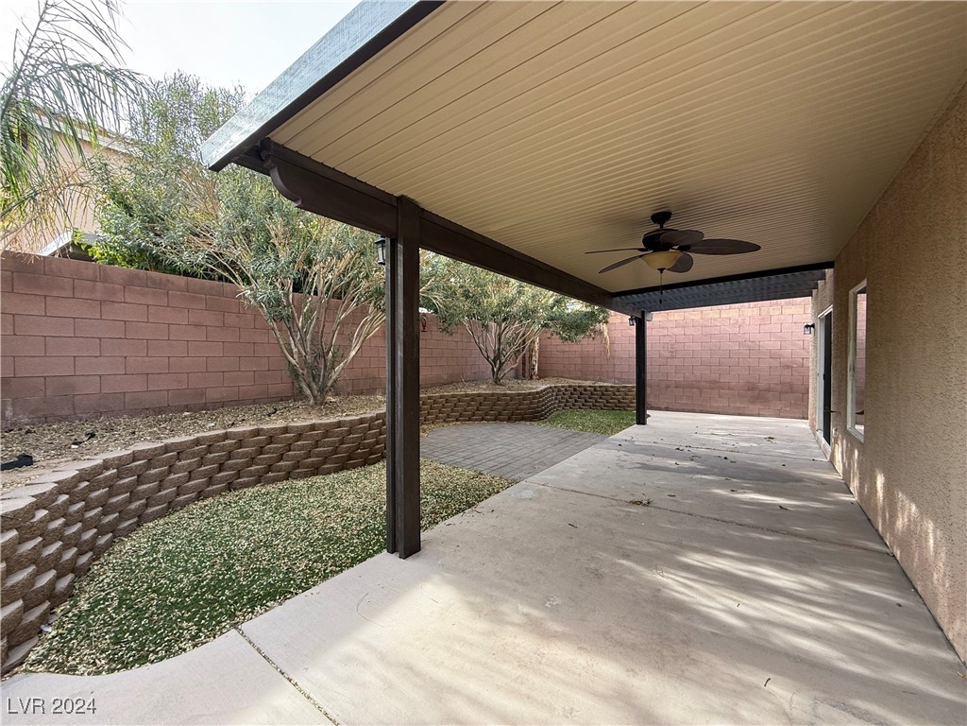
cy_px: 363
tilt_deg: -0.7
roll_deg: +0.1
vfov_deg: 85.7
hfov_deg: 102.1
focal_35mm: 14
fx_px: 391
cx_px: 484
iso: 50
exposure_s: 1/149
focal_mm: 2.22
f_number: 2.2
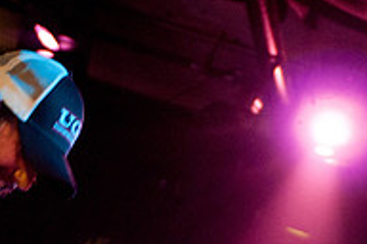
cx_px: 201
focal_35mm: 136
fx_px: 1386
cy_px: 310
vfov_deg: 9.9
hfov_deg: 15.1
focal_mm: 30
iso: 1000
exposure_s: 1/50
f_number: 1.4
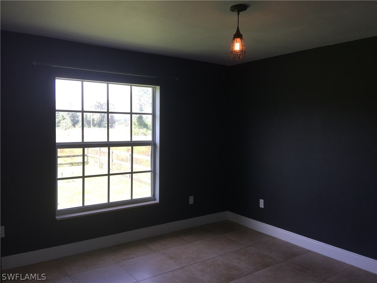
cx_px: 188
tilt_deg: -2.1
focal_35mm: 29
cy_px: 142
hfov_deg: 61.7
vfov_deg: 48.2
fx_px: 316
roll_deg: -0.8
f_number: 2.2
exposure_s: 1/120
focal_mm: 4.15
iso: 32
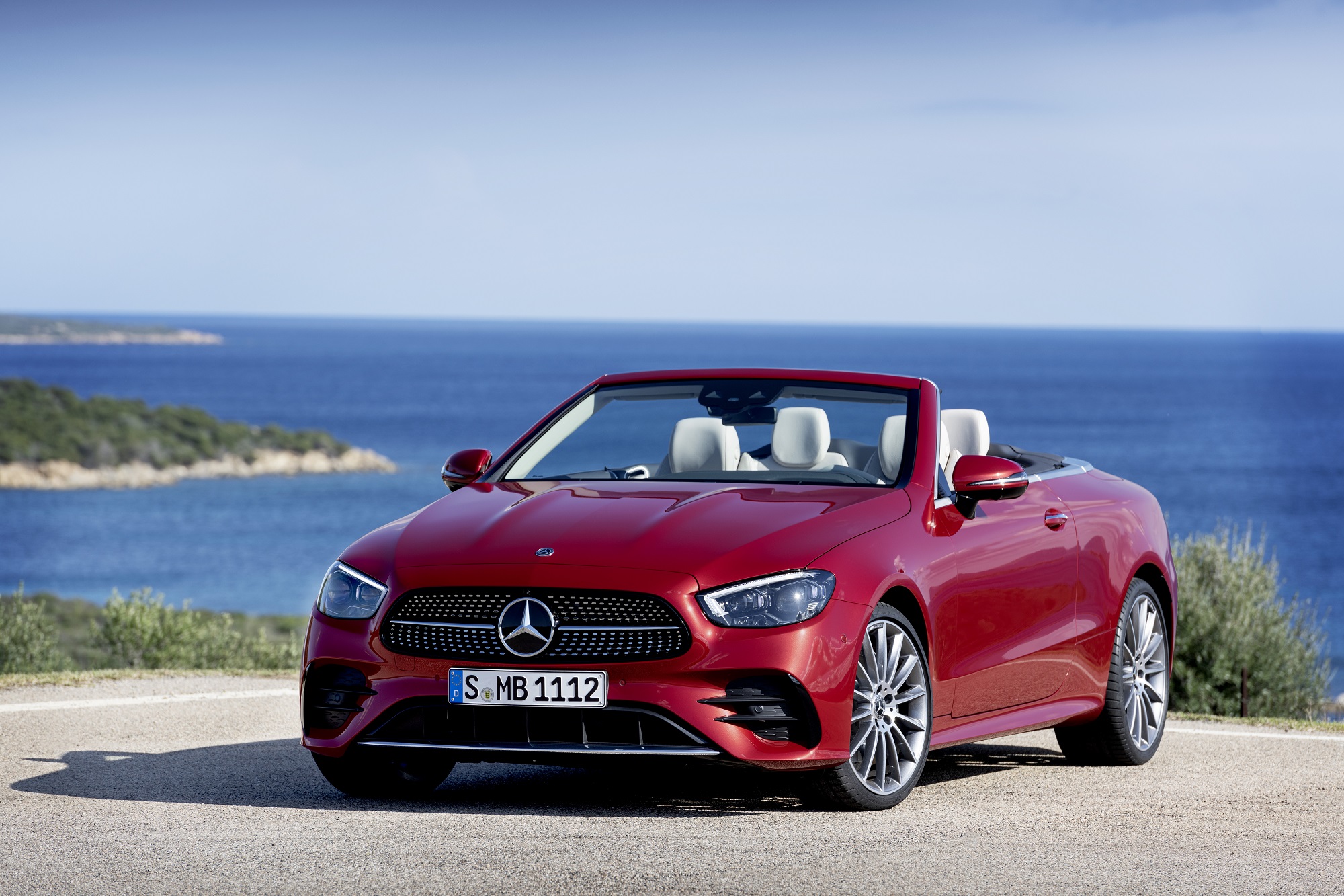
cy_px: 448
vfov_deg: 6.9
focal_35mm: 200
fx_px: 7466
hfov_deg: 10.3
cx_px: 672
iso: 100
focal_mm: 200
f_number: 5.6
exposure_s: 1/400
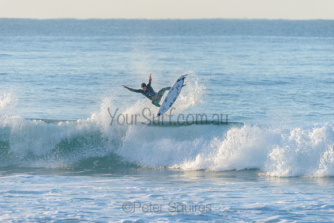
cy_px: 112
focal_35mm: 500
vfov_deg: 2.8
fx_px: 4641
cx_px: 167
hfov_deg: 4.1
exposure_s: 1/2000
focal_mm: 500
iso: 360
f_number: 5.6
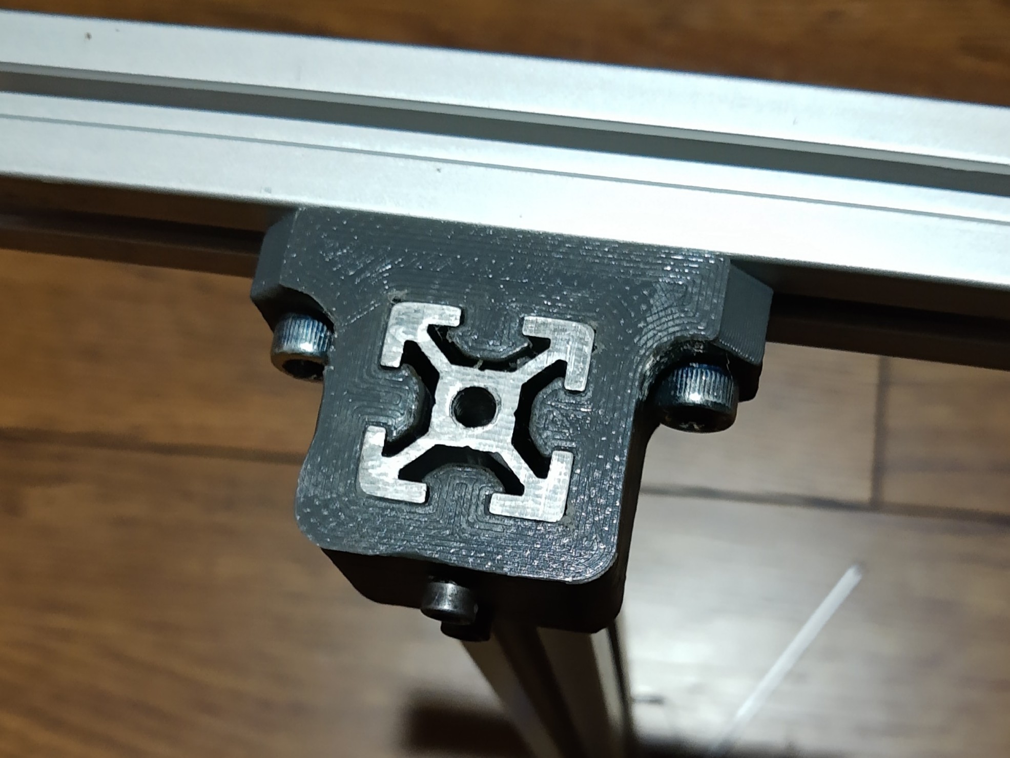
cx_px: 505
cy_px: 379
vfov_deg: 53.1
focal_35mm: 26
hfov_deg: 67.3
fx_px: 759
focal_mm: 3.95
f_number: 1.8
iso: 523
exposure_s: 1/40
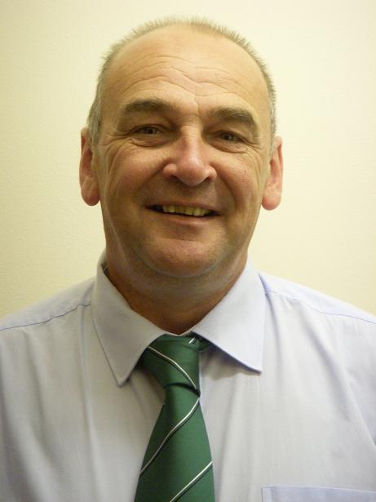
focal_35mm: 114
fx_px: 1652
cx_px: 188
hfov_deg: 13.0
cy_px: 251
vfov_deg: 17.3
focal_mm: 18.9
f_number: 4.2
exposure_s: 1/25
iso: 320
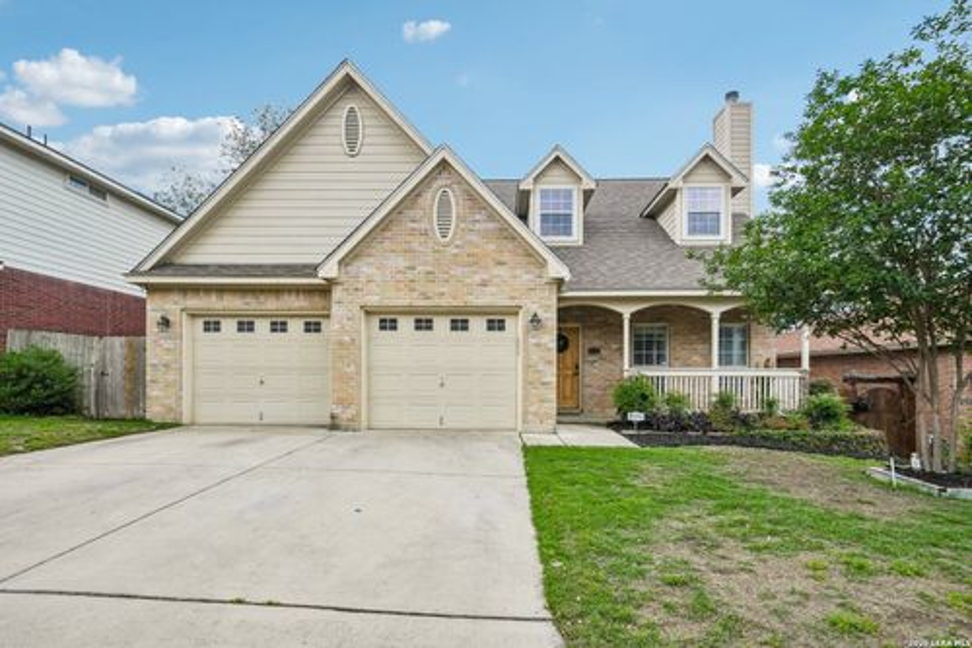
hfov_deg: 90.0
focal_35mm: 18
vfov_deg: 67.3
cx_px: 486
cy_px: 324
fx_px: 486
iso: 800
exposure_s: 1/1250
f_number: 8
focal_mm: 18
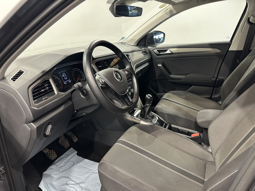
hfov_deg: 71.6
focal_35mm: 24
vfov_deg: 56.8
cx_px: 128
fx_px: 177
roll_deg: +0.6
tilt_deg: -21.0
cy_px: 96
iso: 160
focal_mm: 6.86
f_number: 1.78
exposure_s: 1/50
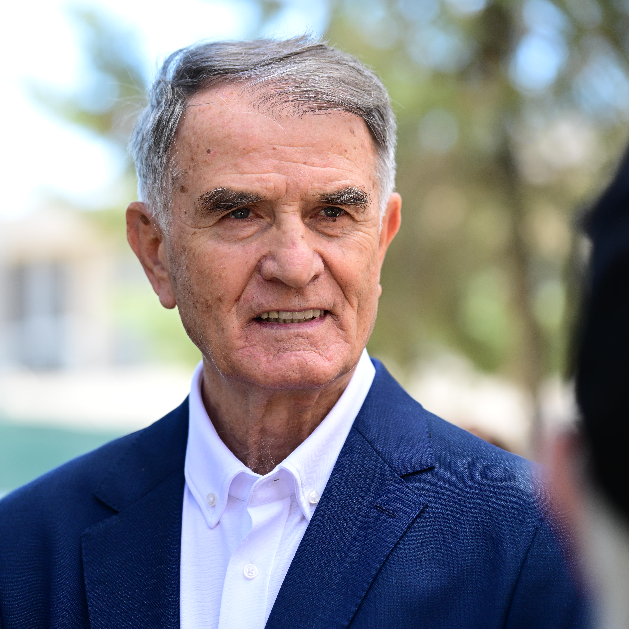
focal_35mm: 134
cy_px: 315
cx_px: 251
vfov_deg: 13.0
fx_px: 2755
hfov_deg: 13.0
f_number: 2.8
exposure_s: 1/640
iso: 320
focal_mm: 105
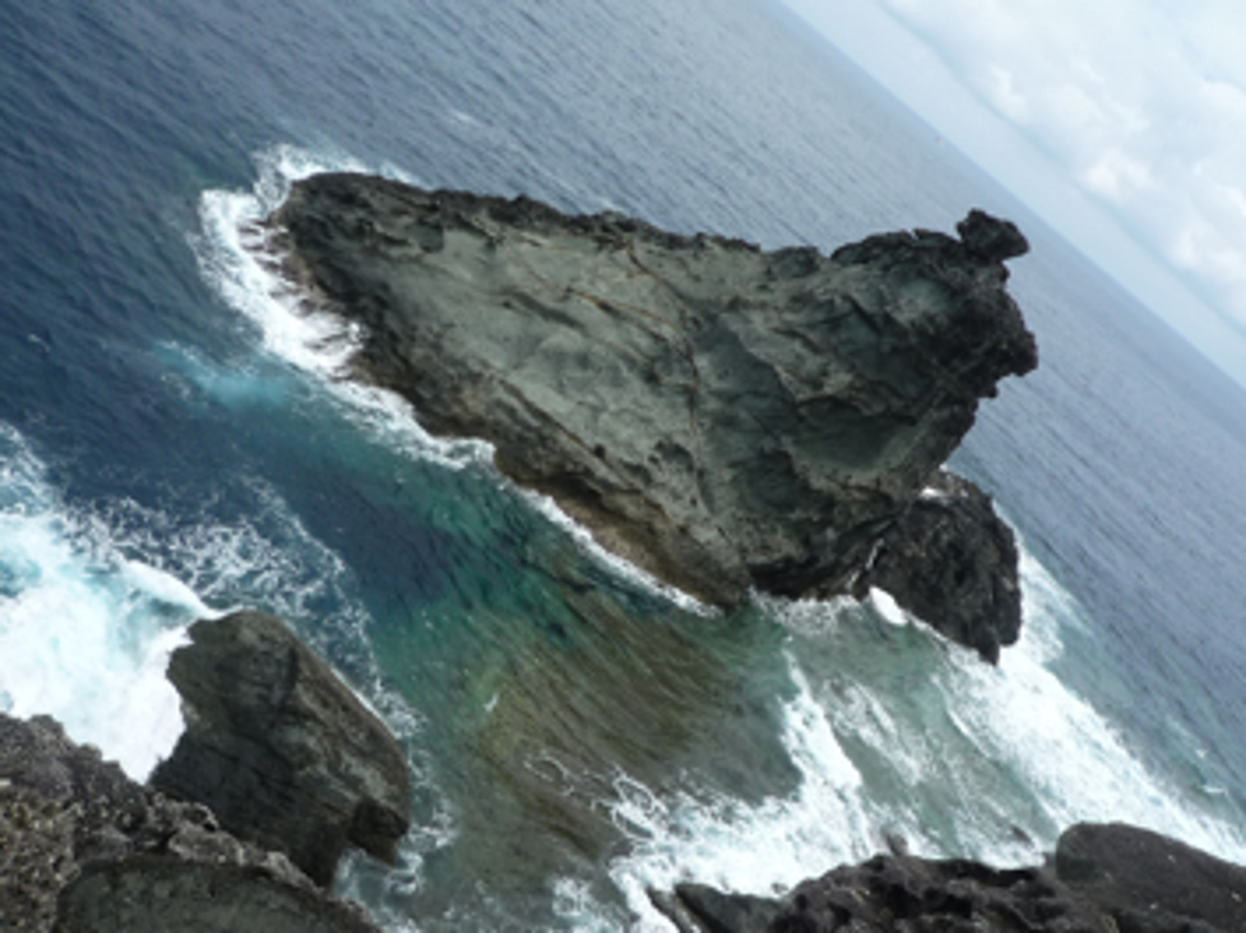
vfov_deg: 46.7
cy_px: 496
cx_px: 674
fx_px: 1079
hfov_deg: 59.9
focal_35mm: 30
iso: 100
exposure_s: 1/800
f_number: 5
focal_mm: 4.4
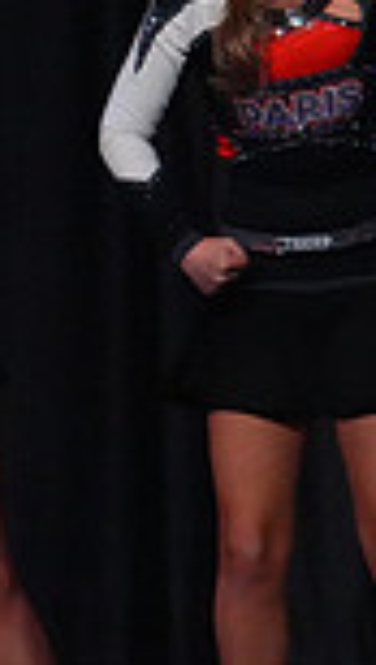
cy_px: 283
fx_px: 16394
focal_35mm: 928
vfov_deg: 2.3
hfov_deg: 1.3
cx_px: -722
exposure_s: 1/1250
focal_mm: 235
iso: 16000
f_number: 5.6
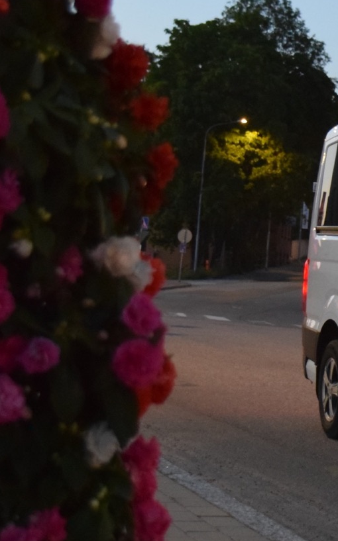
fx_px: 1696
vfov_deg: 18.1
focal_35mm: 115
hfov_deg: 11.1
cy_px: 231
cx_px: 450
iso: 3200
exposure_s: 1/60
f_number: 4.2
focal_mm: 32
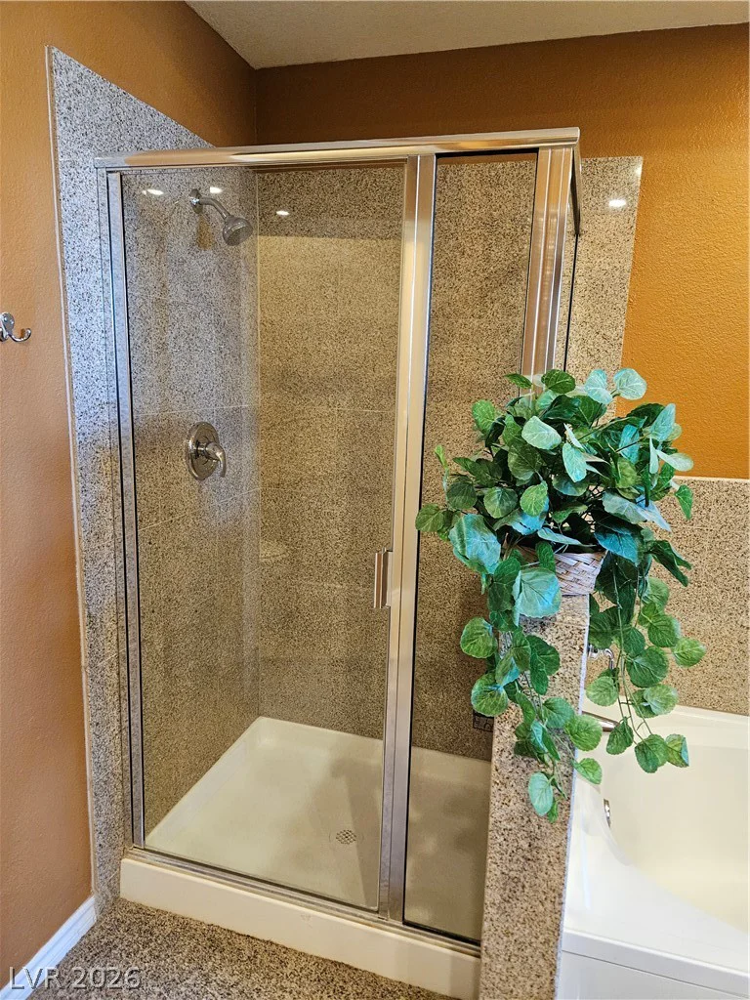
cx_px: 375
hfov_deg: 58.9
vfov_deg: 73.9
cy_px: 500
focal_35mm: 23
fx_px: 664
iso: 1000
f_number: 1.8
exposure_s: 1/120
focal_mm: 5.4
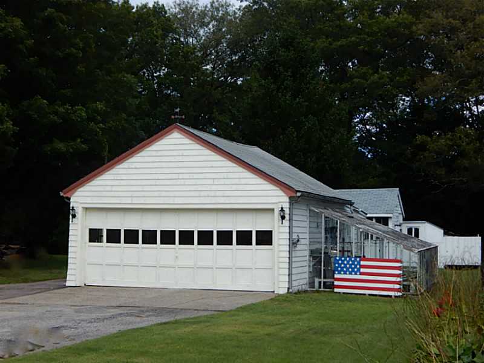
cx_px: 242
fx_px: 853
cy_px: 182
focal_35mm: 61
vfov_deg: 24.0
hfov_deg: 31.7
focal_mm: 10.9
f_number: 4
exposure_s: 1/400
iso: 125
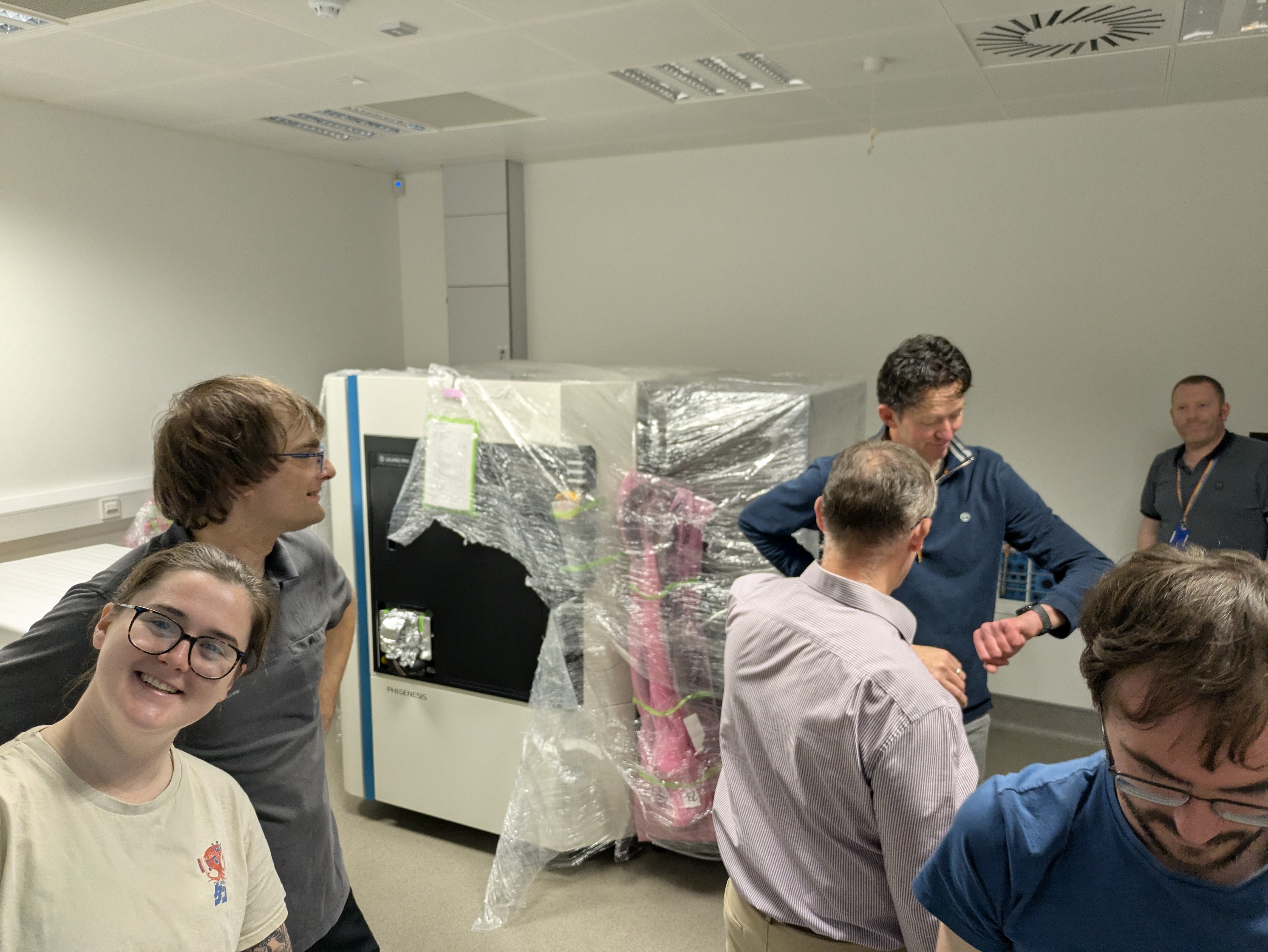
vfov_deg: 54.9
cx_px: 634
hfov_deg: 69.4
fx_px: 916
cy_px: 476
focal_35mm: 25
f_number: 1.89
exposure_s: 1/100
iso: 312
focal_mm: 5.43
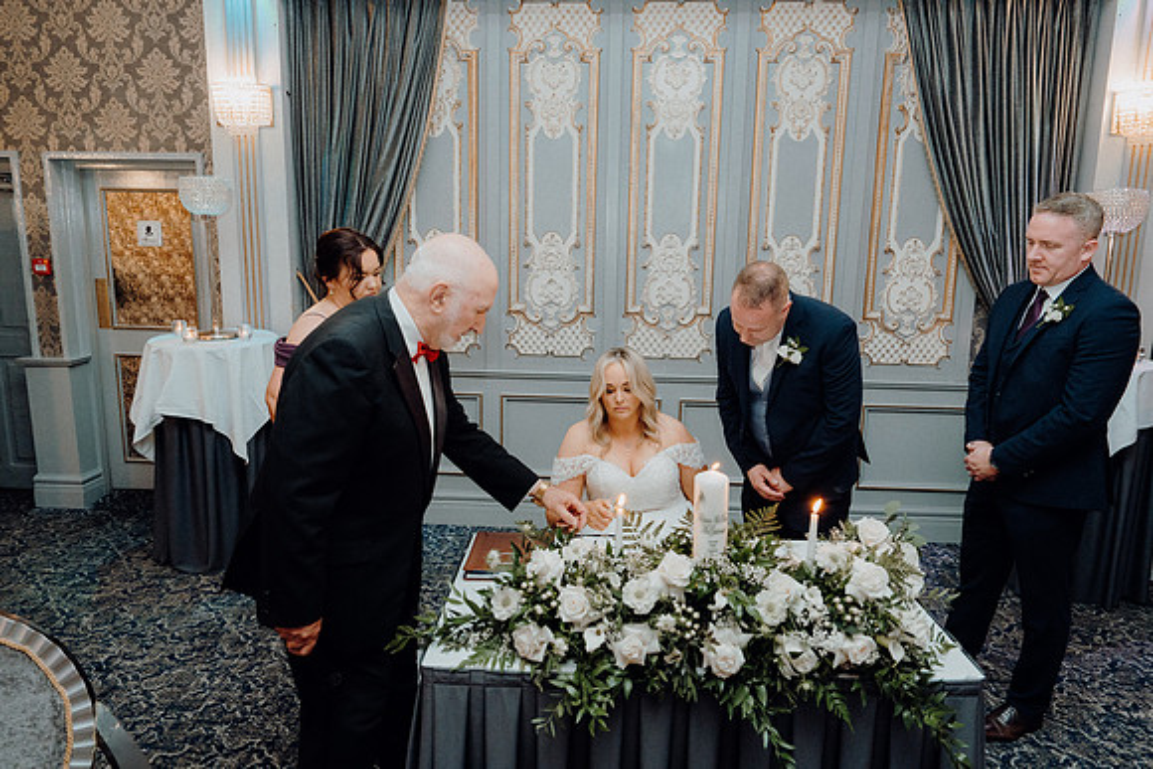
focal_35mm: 24
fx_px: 769
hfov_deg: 73.7
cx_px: 576
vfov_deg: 53.2
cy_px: 384
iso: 2500
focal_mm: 24
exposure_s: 1/160
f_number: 3.5
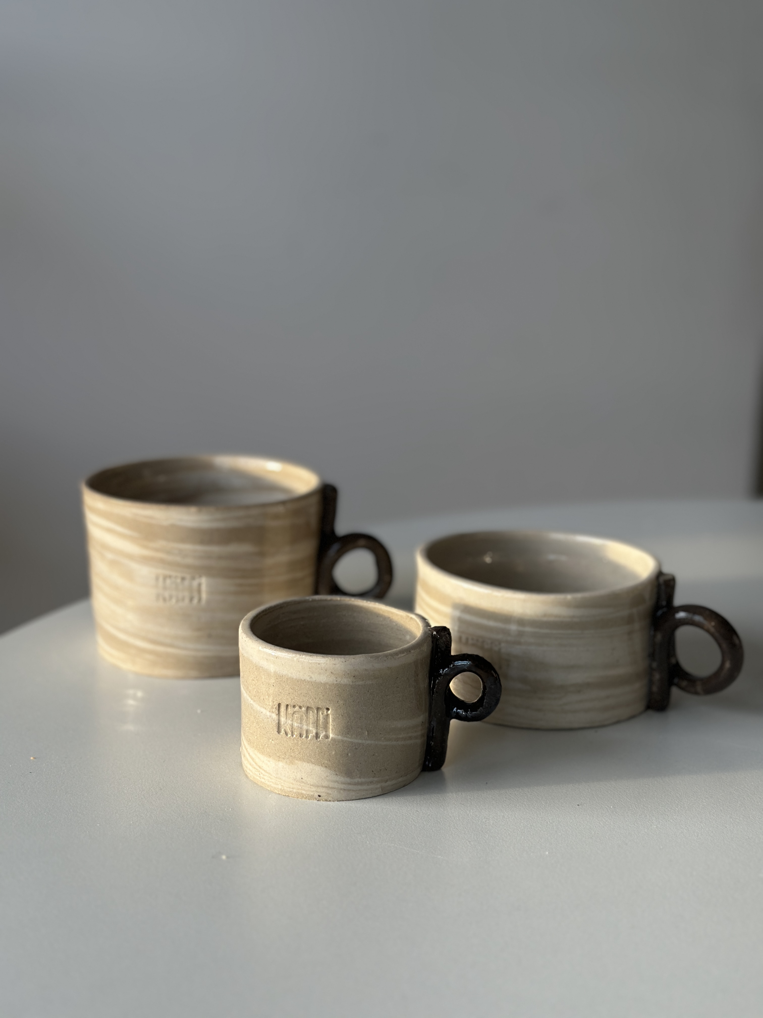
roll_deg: -0.6
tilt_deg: -14.4
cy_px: 509
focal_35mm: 48
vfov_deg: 39.7
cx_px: 382
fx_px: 1411
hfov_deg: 30.3
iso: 80
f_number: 1.78
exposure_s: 1/159
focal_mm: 6.86
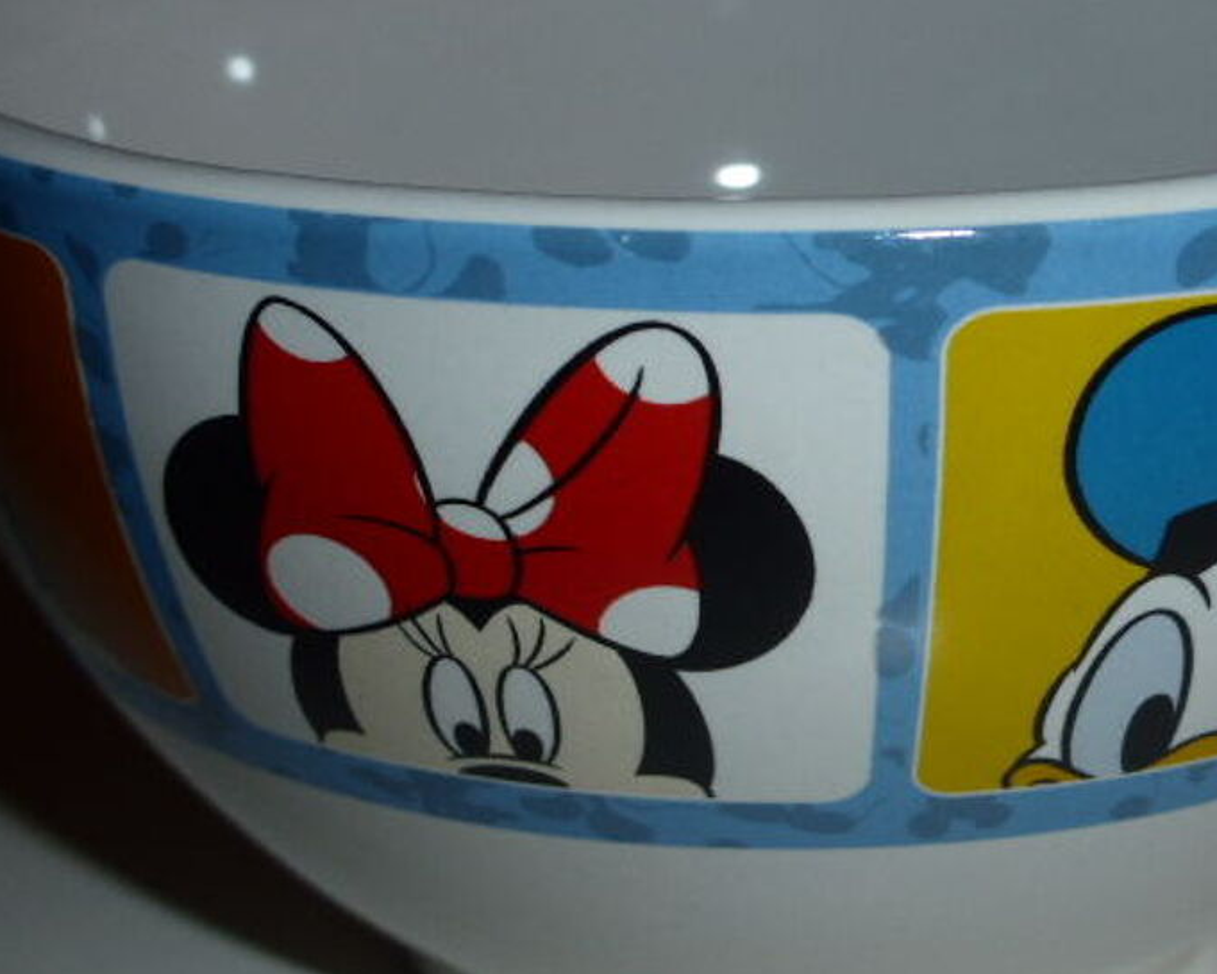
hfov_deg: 25.0
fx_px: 2738
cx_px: 797
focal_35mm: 76
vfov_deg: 20.2
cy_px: 538
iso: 100
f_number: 4.4
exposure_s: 1/60
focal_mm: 9
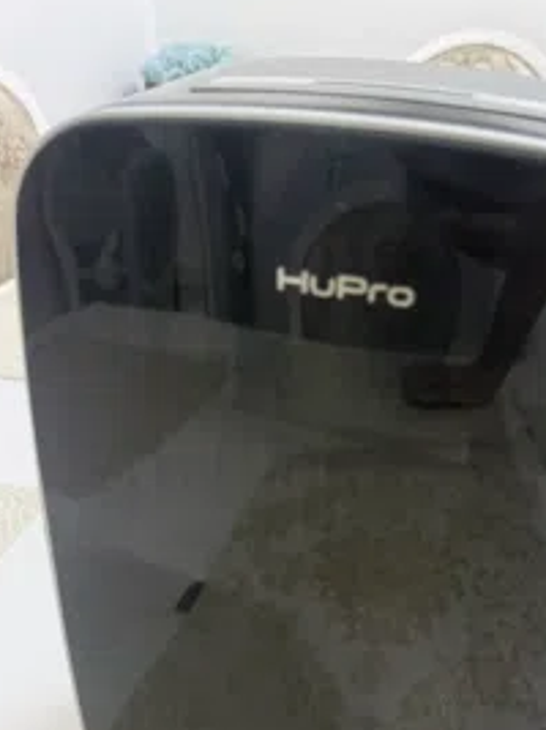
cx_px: 358
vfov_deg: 50.6
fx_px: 758
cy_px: 476
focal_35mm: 36
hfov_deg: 39.2
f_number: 1.78
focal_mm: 6.76
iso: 800
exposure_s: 1/40
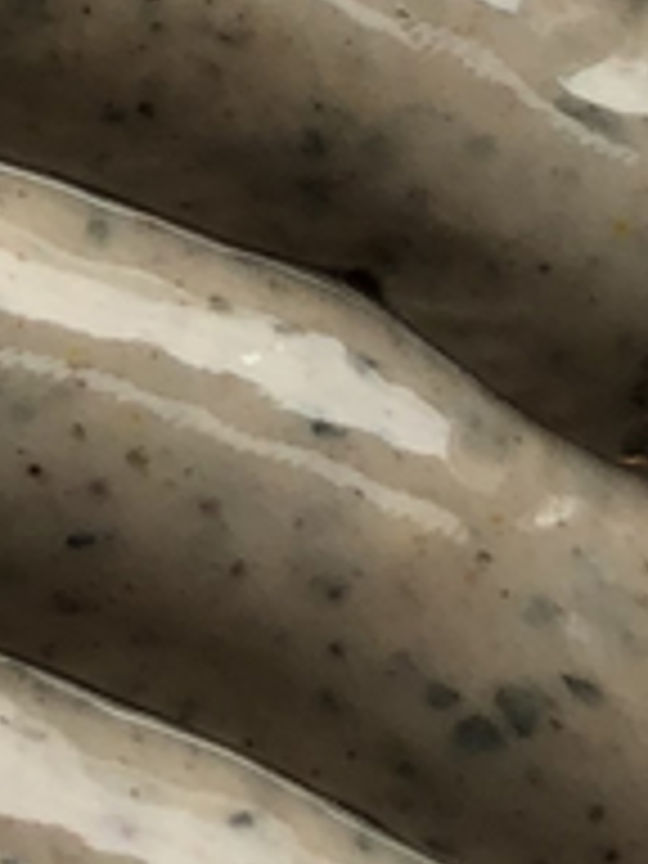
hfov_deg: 7.2
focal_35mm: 187
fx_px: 4667
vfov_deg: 9.7
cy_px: -972
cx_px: -1184
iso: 20
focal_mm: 3.99
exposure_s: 1/137
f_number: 1.8
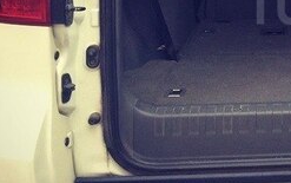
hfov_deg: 22.7
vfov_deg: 15.7
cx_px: 368
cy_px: 6
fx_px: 651
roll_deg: +0.5
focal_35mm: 82
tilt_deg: -8.5
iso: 100
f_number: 2.2
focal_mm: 4.15
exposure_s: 1/33
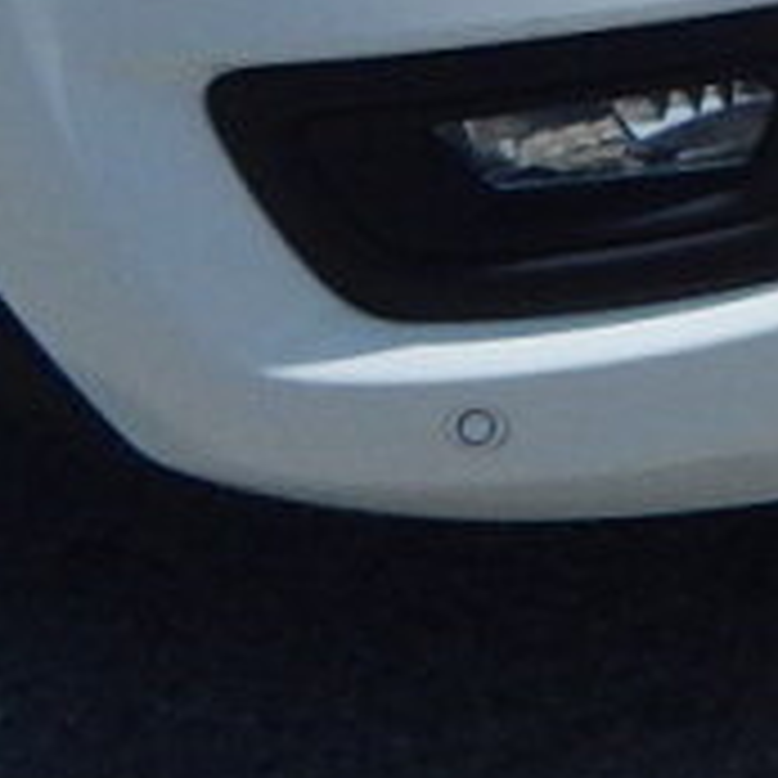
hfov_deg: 10.9
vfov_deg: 10.8
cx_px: 1650
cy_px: -886
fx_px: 3662
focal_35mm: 144
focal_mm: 4
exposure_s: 1/1250
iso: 125
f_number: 6
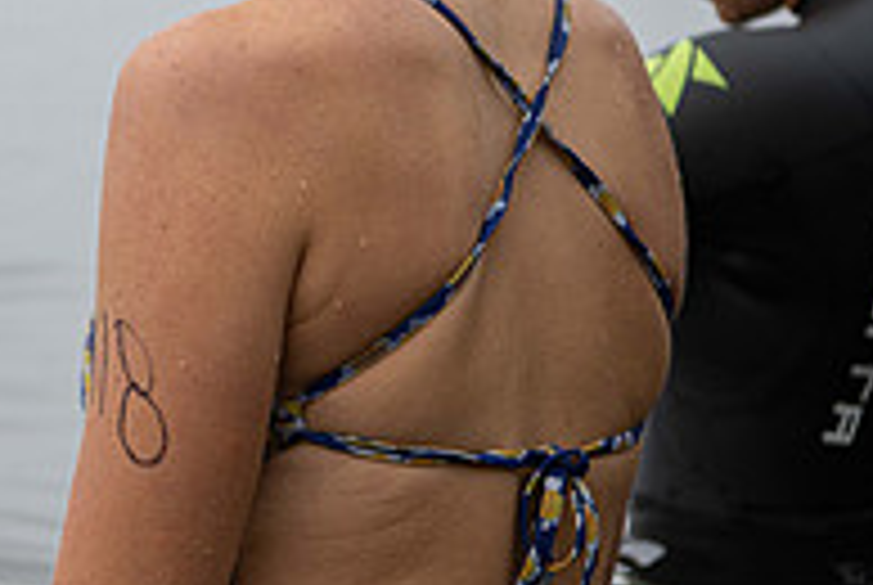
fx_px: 5076
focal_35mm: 209
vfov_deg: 6.6
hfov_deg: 9.7
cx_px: -99
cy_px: 182
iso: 400
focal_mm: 70
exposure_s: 1/800
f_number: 4
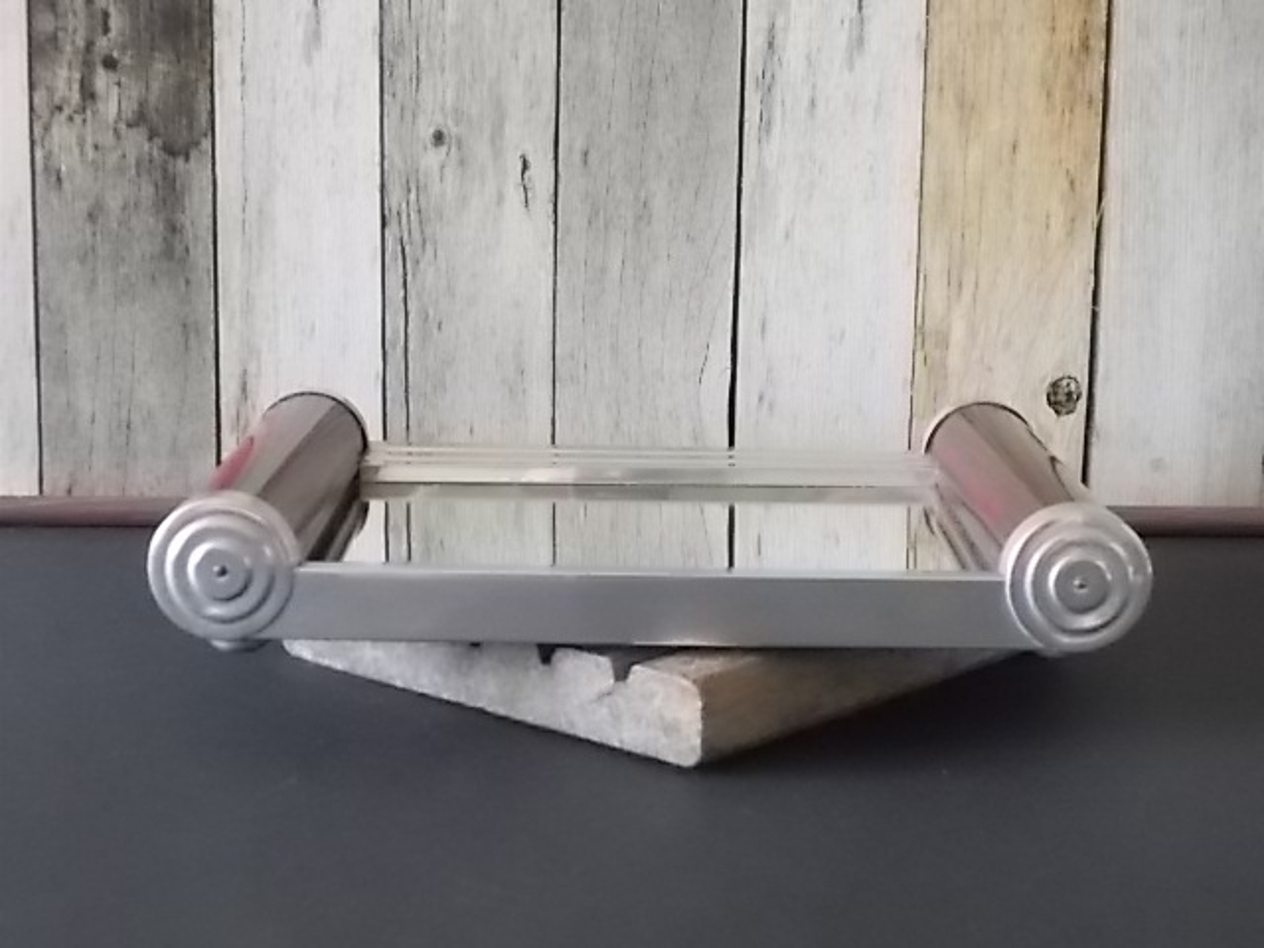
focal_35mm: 66
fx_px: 2410
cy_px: 474
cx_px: 632
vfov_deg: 22.3
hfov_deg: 29.4
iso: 800
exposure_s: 1/30
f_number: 5.3
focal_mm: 11.8
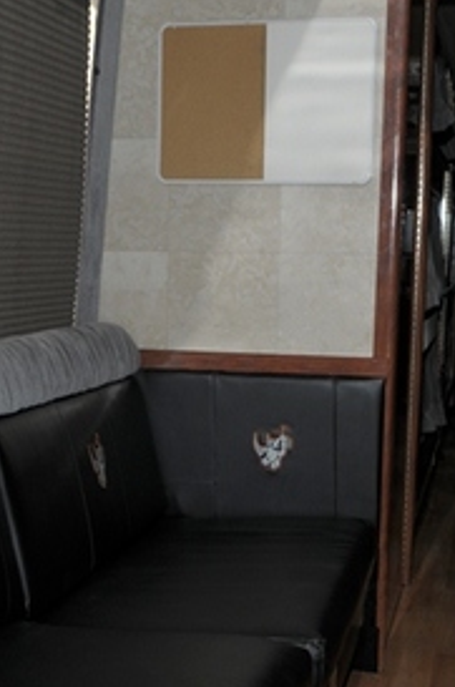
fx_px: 1256
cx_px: 116
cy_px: 440
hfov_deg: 20.4
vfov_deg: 30.4
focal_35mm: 66
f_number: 5.6
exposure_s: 1/160
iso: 200
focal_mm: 24
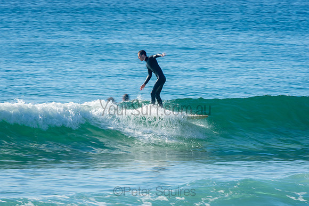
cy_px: 103
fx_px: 5151
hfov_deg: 3.4
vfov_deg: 2.3
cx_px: 154
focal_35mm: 600
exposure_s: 1/50
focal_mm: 400
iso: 100
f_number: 18
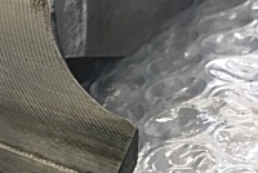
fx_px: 667
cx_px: -89
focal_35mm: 93
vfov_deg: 14.5
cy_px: 170
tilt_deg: -36.7
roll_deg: +10.1
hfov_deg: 19.9
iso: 25
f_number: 1.8
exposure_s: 1/30
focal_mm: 3.99
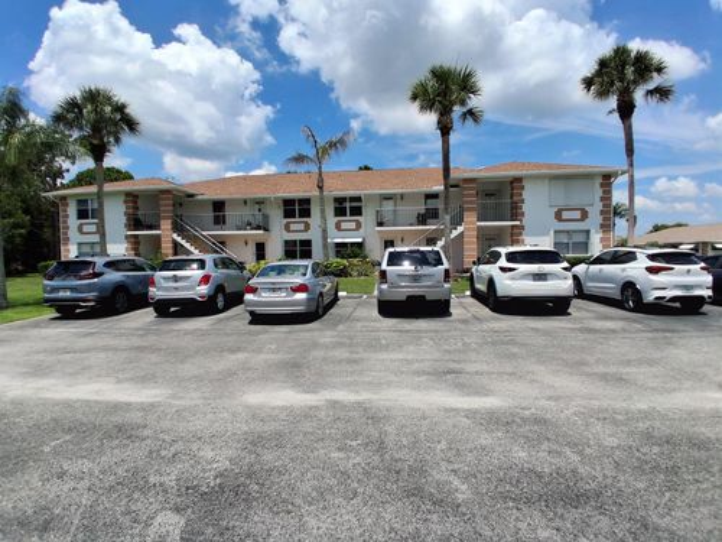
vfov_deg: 74.7
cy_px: 271
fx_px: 355
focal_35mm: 17
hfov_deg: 91.0
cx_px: 361
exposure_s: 1/2247
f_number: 2.2
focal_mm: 1.4
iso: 50
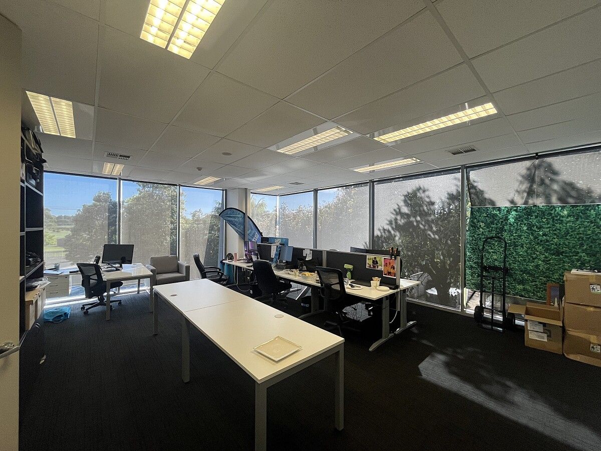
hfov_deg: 102.1
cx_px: 300
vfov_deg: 85.7
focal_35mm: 14
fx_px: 243
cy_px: 226
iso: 100
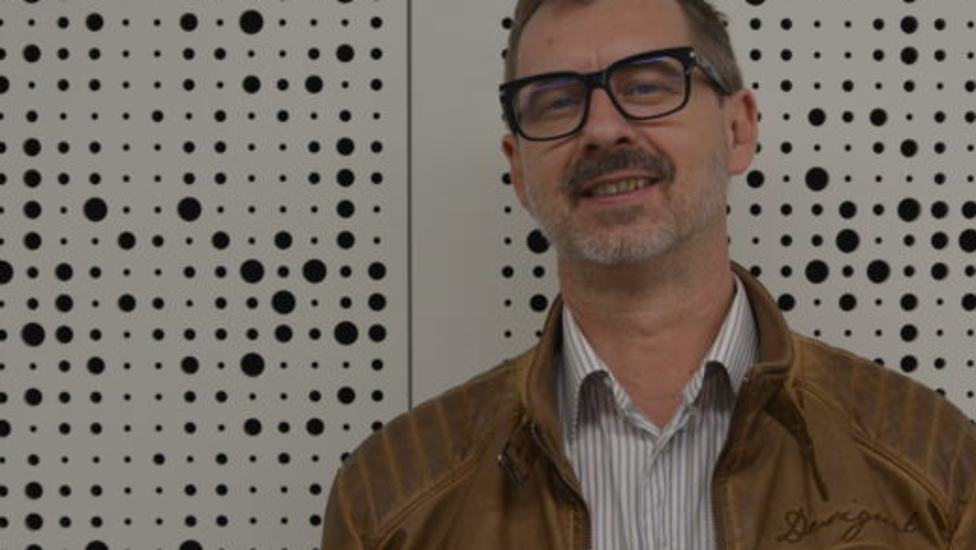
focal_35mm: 133
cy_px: 262
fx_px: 3438
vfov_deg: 9.1
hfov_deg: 16.1
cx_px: 659
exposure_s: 1/30
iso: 400
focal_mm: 55
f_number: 5.6
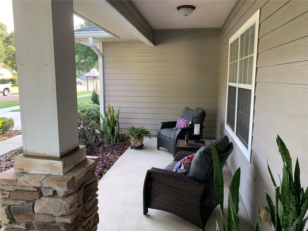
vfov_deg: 53.1
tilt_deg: -8.2
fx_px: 231
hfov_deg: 67.3
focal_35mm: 26
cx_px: 154
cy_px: 116
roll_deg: -0.3
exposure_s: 1/97
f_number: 1.8
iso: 100
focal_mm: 4.25
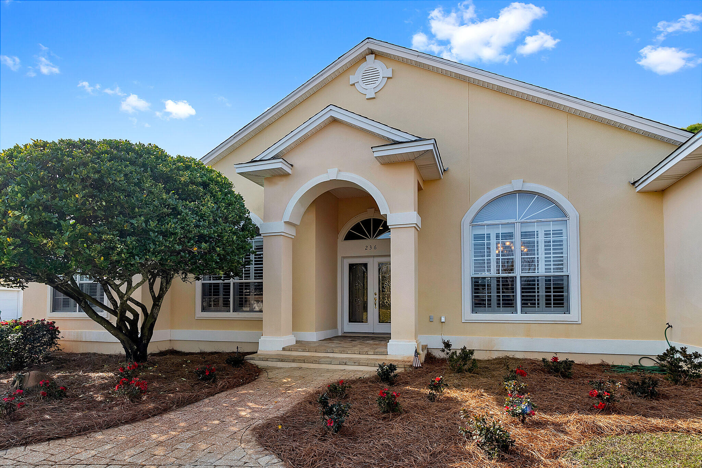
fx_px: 351
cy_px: 234
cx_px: 351
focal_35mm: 18
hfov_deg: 90.0
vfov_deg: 67.4
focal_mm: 12
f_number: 11
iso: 400
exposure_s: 1/320
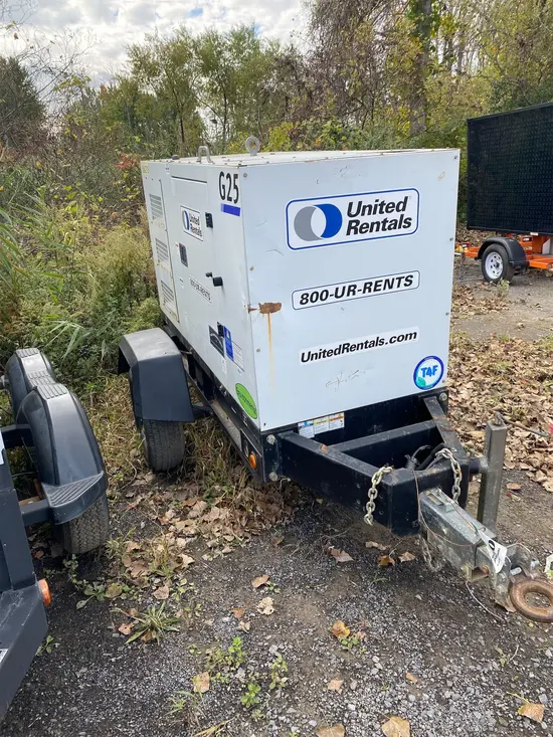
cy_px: 368
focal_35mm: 26
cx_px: 276
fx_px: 554
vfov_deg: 67.3
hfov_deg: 53.1
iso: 32
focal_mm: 4.25
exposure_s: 1/711
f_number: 1.8
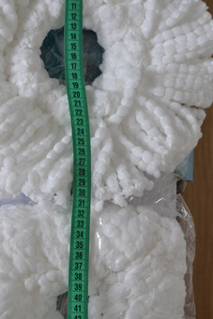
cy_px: 131
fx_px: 977
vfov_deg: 18.6
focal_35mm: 110
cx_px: 80
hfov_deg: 12.4
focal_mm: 50
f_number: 4
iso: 400
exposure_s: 1/60
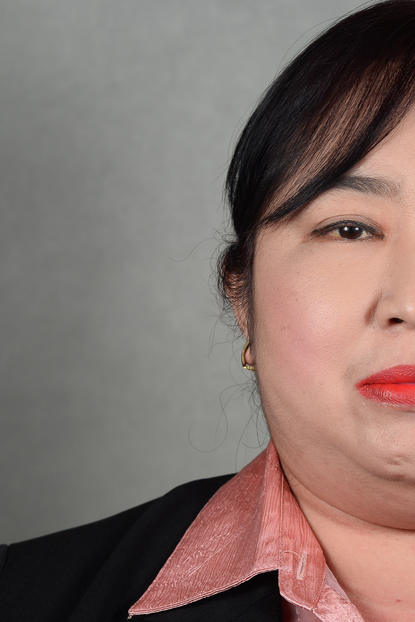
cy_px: 411
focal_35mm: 104
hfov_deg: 13.0
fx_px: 1796
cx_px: 421
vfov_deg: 19.6
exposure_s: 1/200
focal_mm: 50
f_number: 7.1
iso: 250
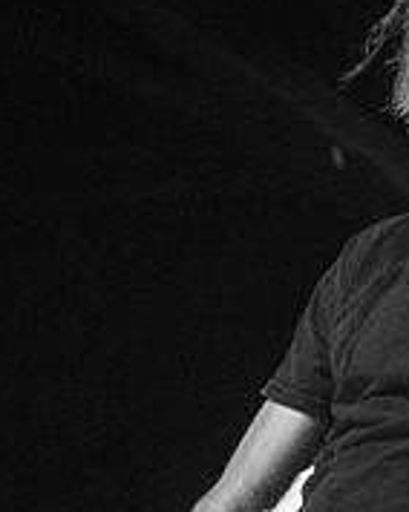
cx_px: 297
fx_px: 2228
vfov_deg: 13.1
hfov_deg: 10.5
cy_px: 335
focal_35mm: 147
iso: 6400
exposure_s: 1/100
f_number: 2.8
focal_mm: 48
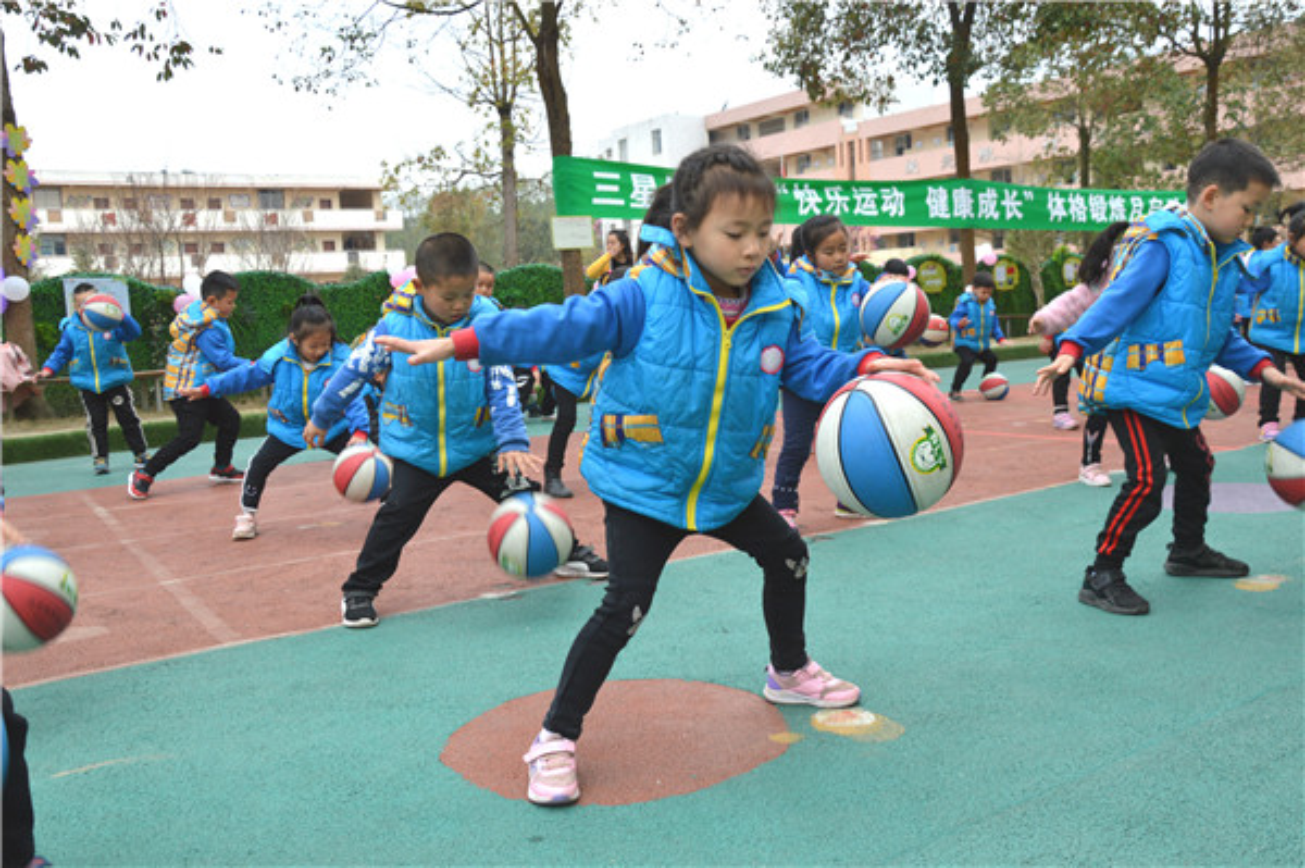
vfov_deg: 41.6
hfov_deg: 59.5
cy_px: 434
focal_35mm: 32
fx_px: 1141
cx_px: 652
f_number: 5.6
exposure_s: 1/125
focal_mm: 21
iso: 250
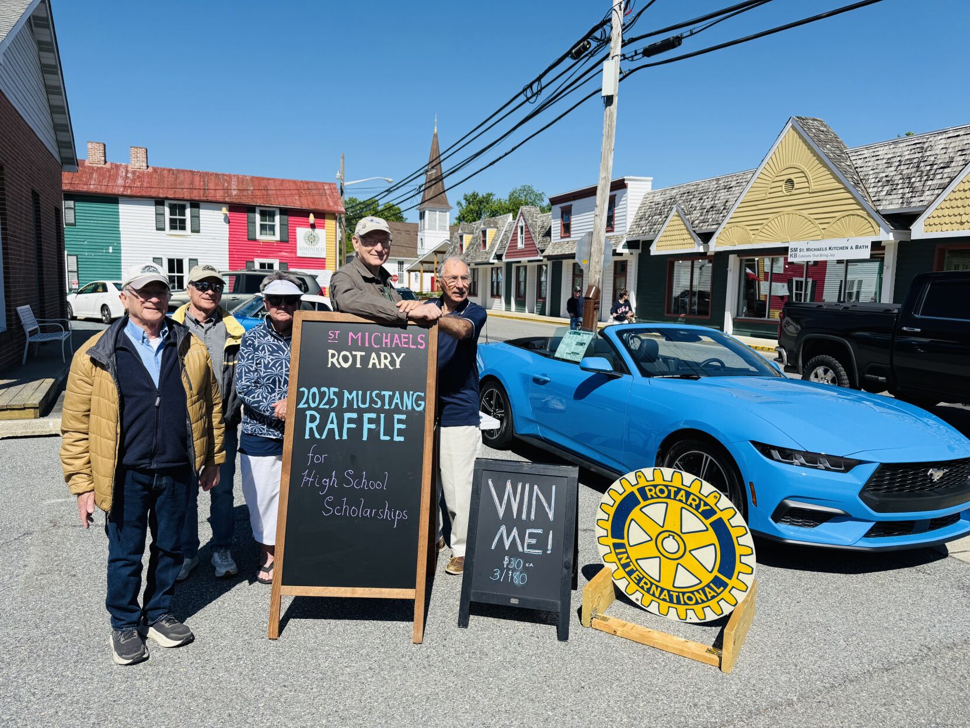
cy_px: 364
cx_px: 485
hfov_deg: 71.6
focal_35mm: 24
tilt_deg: -6.4
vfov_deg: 56.8
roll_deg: -1.7
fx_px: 673
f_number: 1.78
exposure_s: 1/5714
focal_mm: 6.76
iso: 80
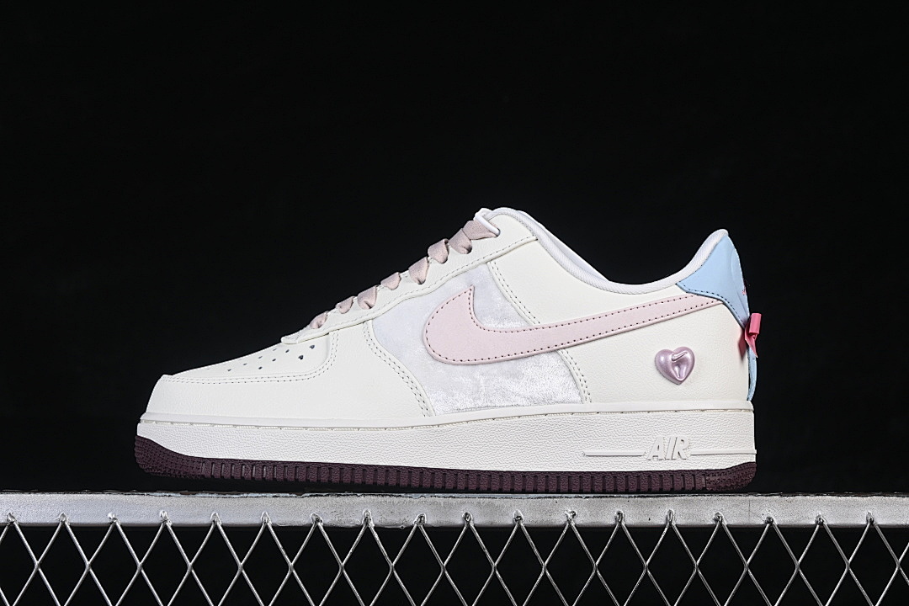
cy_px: 303
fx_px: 1894
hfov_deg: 27.0
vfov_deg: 18.2
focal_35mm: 75
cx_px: 454
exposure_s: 1/80
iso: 160
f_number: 8
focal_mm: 50
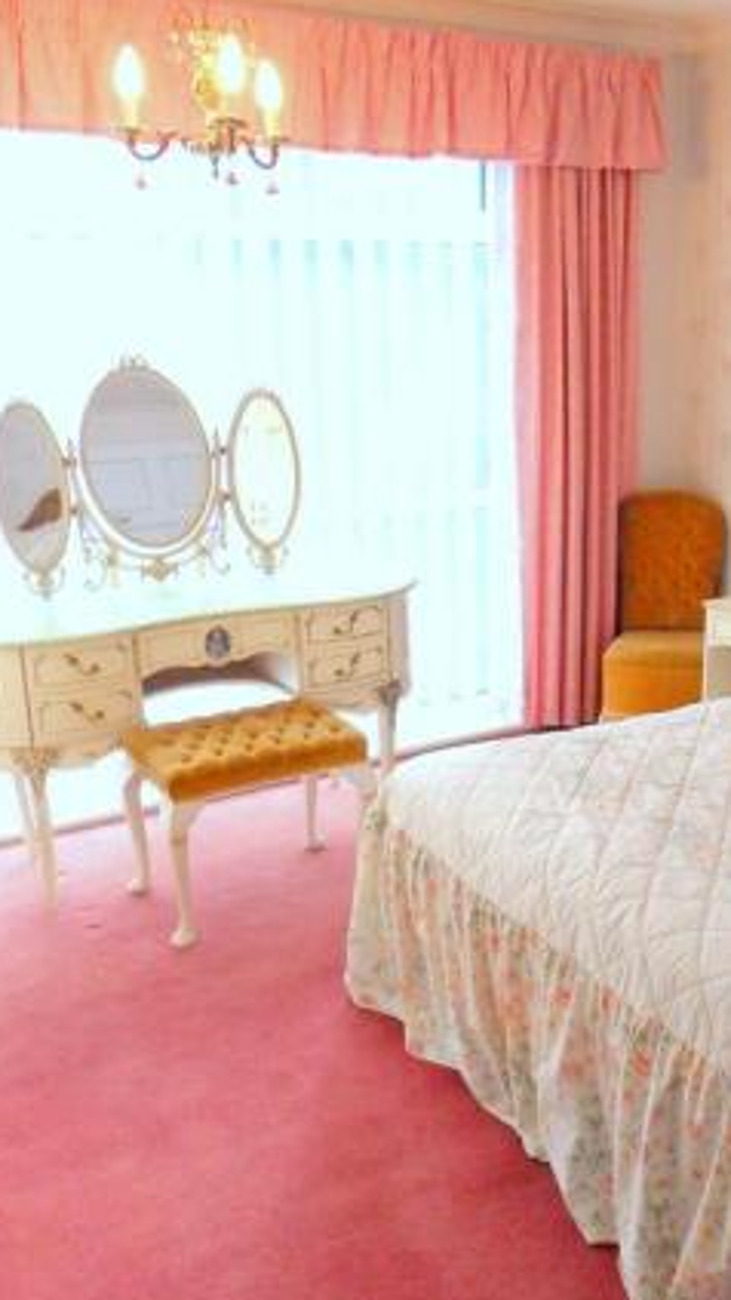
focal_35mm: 36
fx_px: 1240
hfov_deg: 32.0
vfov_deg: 55.3
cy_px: 665
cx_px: 585
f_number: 3.3
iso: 100
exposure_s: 1/45
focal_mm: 4.2
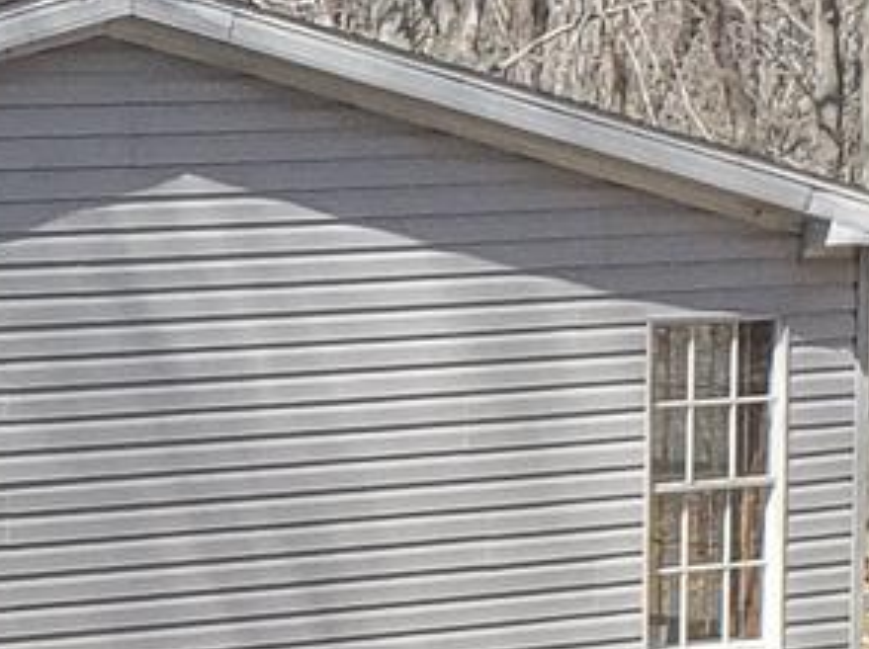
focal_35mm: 182
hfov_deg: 10.1
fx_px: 4563
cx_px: -801
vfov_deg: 8.1
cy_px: 542
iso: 50
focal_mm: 4.3
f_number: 2.4
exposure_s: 1/726
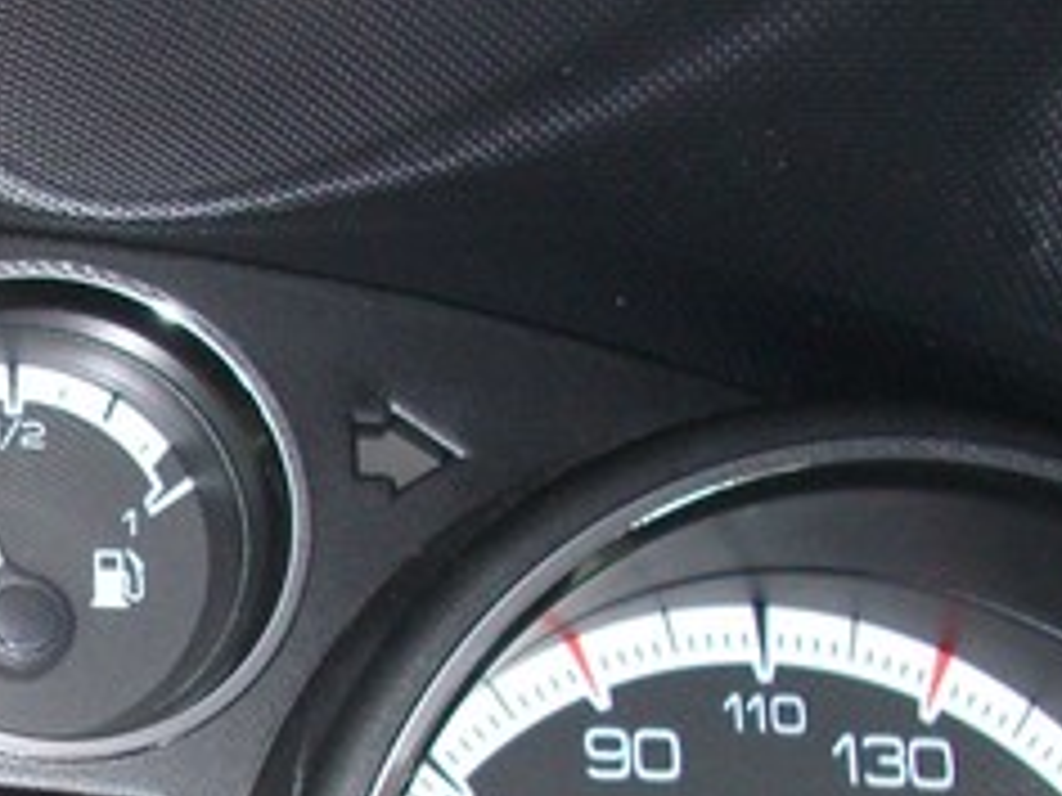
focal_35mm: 95
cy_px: 850
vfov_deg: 15.2
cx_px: -248
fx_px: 2915
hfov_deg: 19.3
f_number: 2.6
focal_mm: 5.8
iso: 200
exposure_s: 1/60
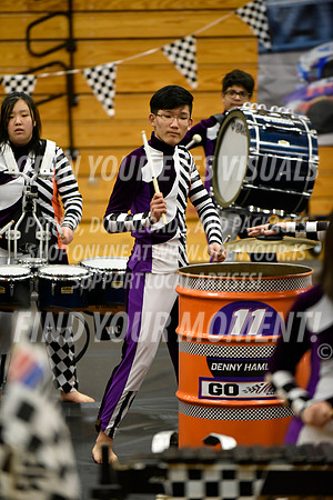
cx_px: 166
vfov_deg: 10.3
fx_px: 2775
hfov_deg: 6.9
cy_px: 250
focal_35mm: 200
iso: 4000
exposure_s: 1/200
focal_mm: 200
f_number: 3.2
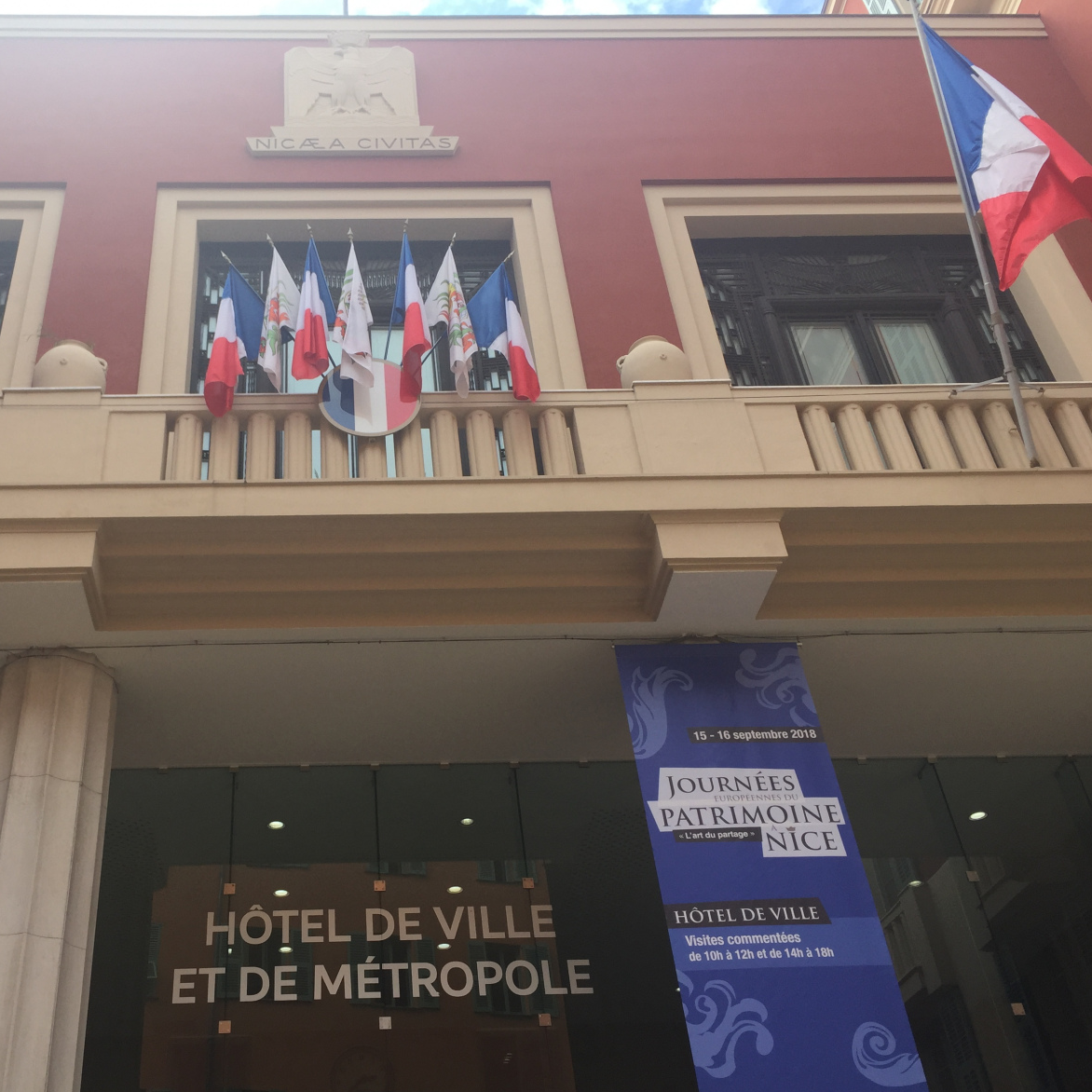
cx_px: 363
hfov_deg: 46.5
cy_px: 542
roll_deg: -0.1
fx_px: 1249
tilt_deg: +38.1
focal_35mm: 35
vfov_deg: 47.2
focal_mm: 4.15
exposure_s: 1/565
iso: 32
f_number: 2.2
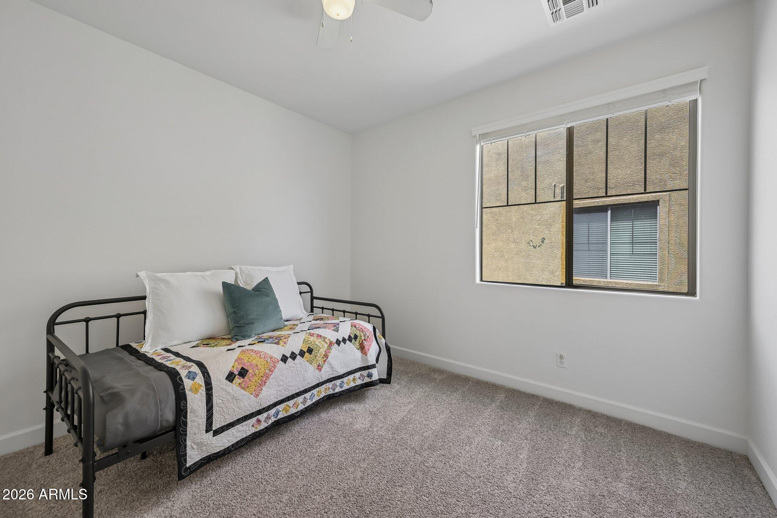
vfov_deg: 81.2
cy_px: 259
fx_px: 302
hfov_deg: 104.3
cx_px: 388
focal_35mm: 14
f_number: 8
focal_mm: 14
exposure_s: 1/250
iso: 640
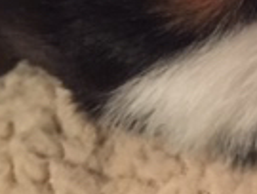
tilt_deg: -65.5
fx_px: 1020
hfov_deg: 13.8
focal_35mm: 137
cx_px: 339
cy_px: -190
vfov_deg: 10.1
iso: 500
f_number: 2.2
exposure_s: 1/15
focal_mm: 4.15
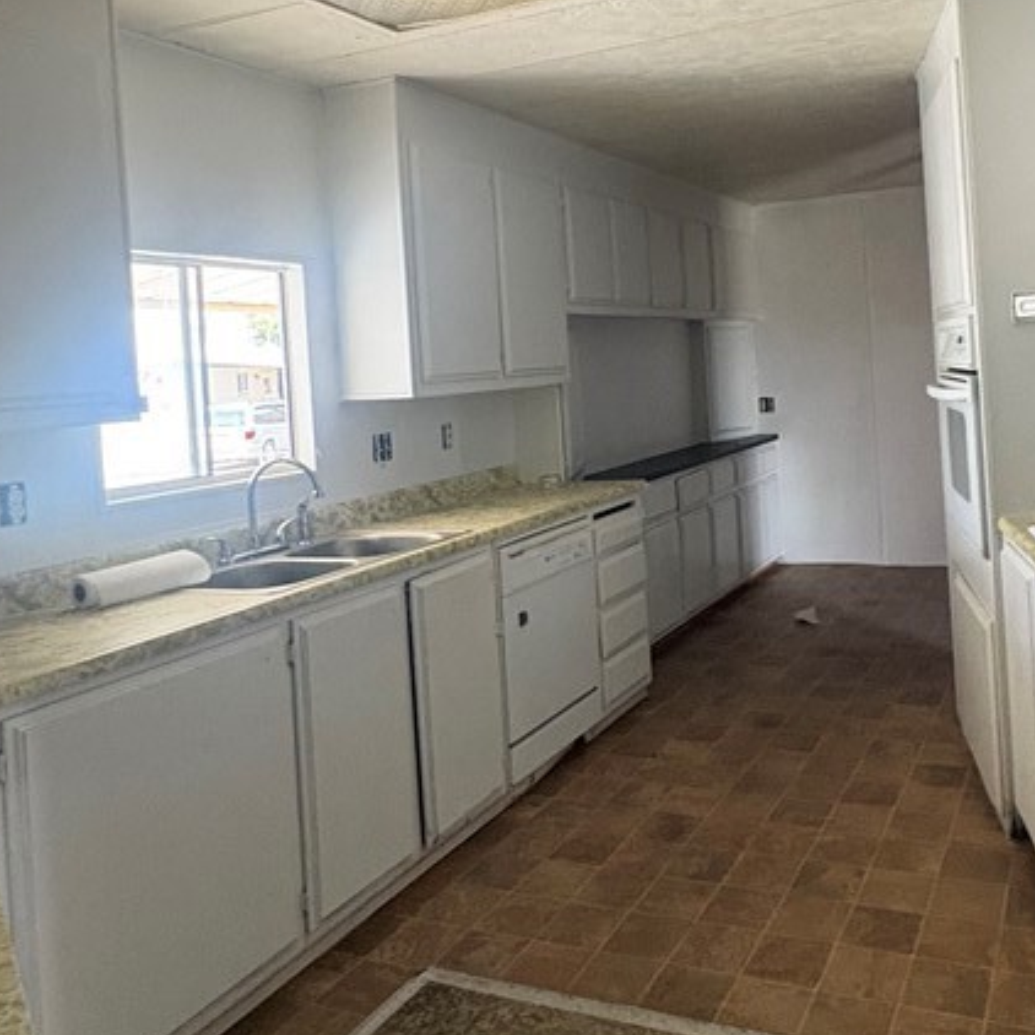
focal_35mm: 30
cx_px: 709
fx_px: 1015
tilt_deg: +0.9
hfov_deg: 52.8
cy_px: 363
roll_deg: +2.6
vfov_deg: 53.2
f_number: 2.2
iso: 500
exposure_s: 1/60
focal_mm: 2.22
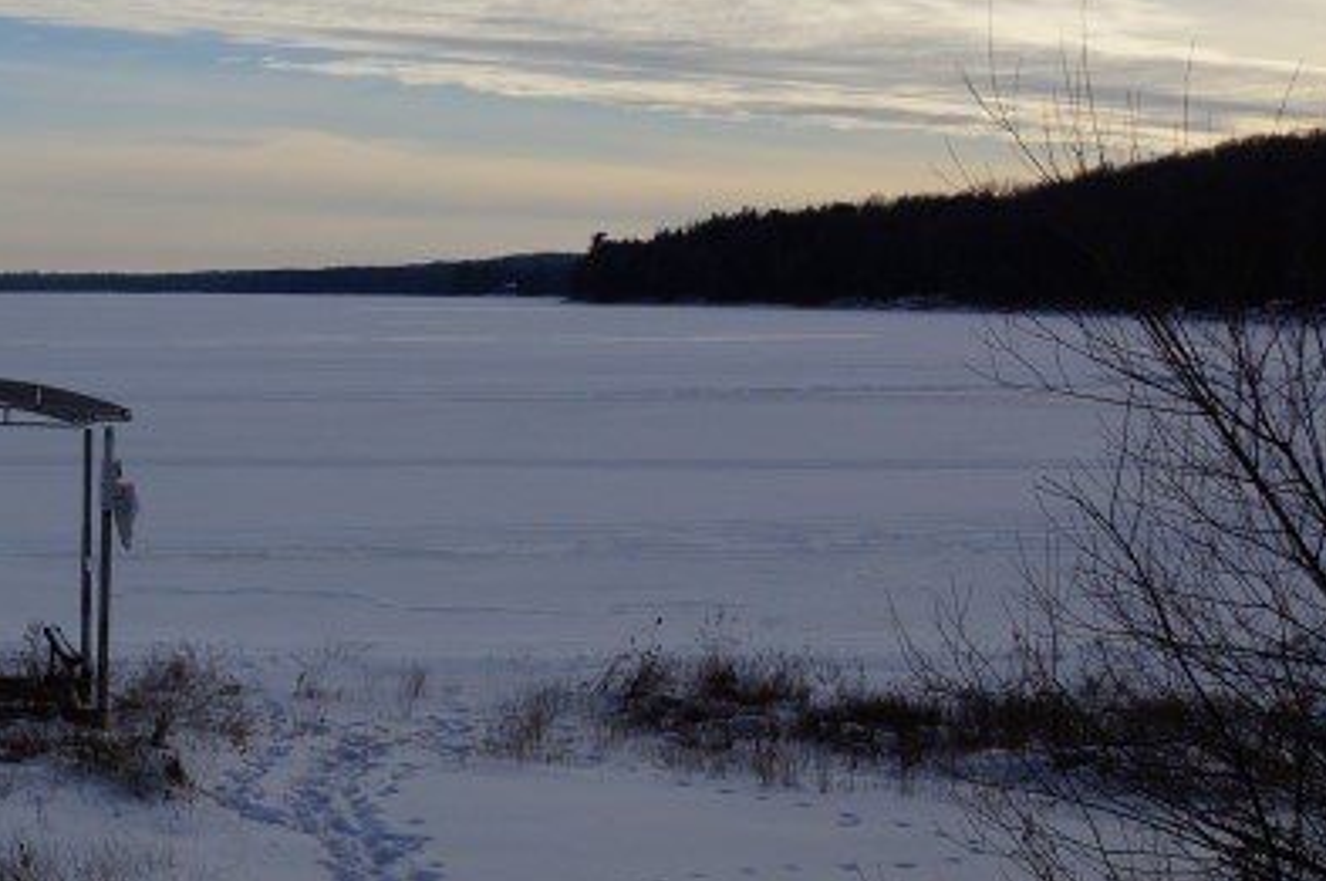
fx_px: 2428
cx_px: -7
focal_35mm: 66
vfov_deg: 20.5
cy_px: 294
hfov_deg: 28.6
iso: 100
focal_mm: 18
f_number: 13
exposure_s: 1/200
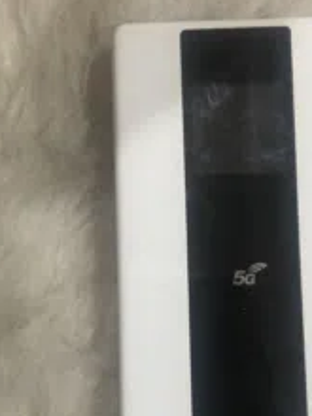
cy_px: 253
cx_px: 227
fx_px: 613
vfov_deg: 37.3
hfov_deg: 28.2
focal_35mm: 51
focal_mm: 4
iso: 64
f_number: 1.8
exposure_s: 1/15
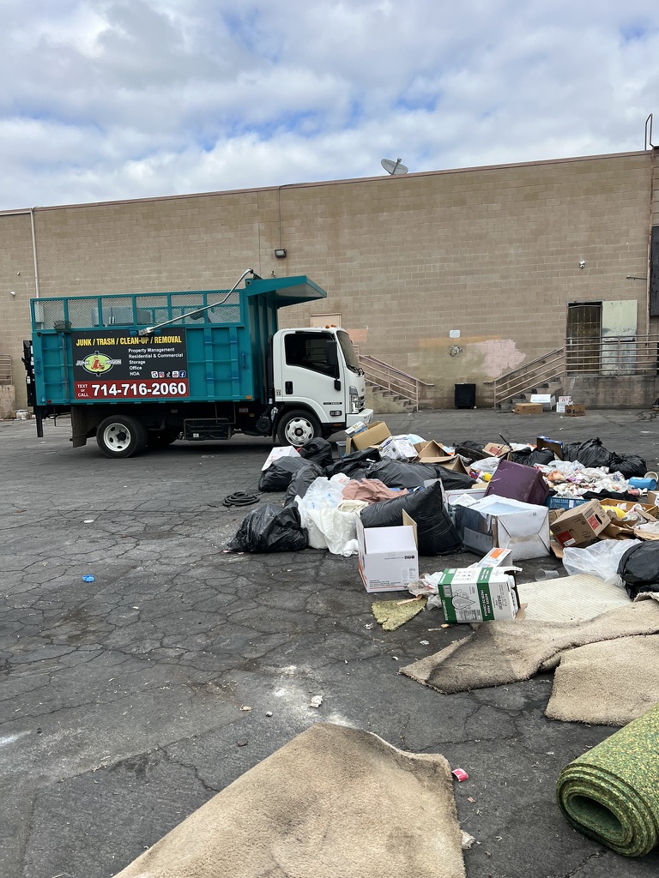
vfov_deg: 67.3
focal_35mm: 26
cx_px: 330
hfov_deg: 53.1
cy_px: 439
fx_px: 660
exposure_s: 1/2299
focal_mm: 5.7
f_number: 1.5
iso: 50
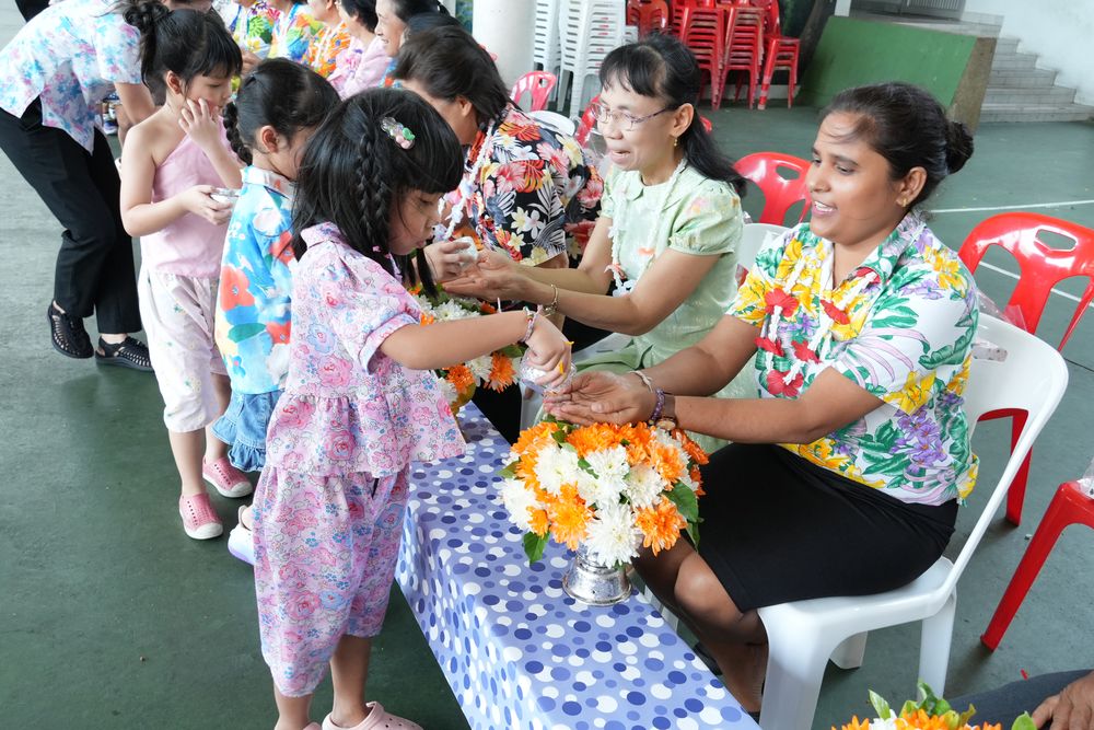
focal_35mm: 33
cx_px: 547
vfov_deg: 40.0
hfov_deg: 57.2
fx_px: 1003
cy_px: 365
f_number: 5.6
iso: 1600
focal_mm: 22
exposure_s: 1/125
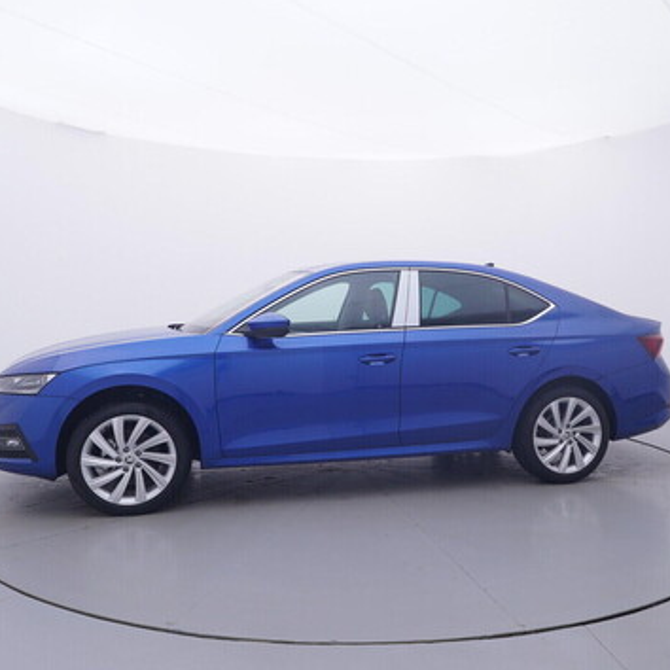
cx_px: 362
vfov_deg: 54.6
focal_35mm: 30
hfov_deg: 54.5
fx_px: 649
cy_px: 336
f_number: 5
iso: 200
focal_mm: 15
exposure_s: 1/80
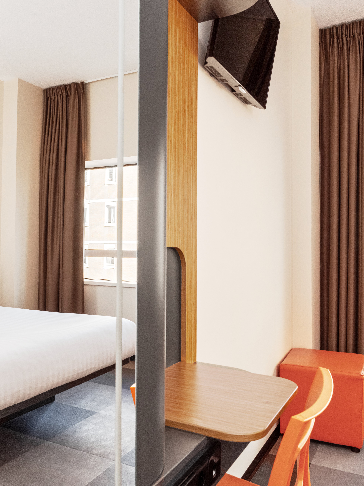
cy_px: 241
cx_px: 152
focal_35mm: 30
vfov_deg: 60.4
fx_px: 417
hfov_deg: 46.9
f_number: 10
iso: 800
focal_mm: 19.5
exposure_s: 1/200
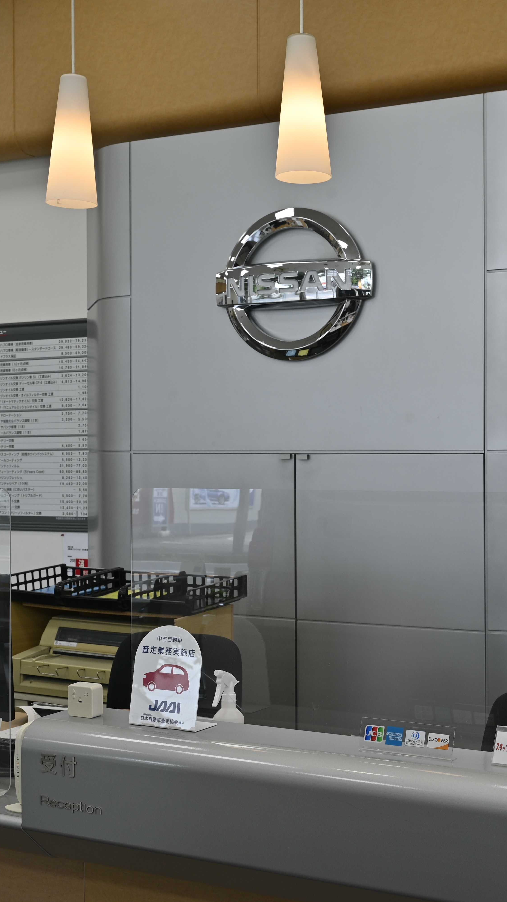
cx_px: 356
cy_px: 451
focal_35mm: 52
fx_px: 1243
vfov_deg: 39.9
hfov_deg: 22.9
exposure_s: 1/50
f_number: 9
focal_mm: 33
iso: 100
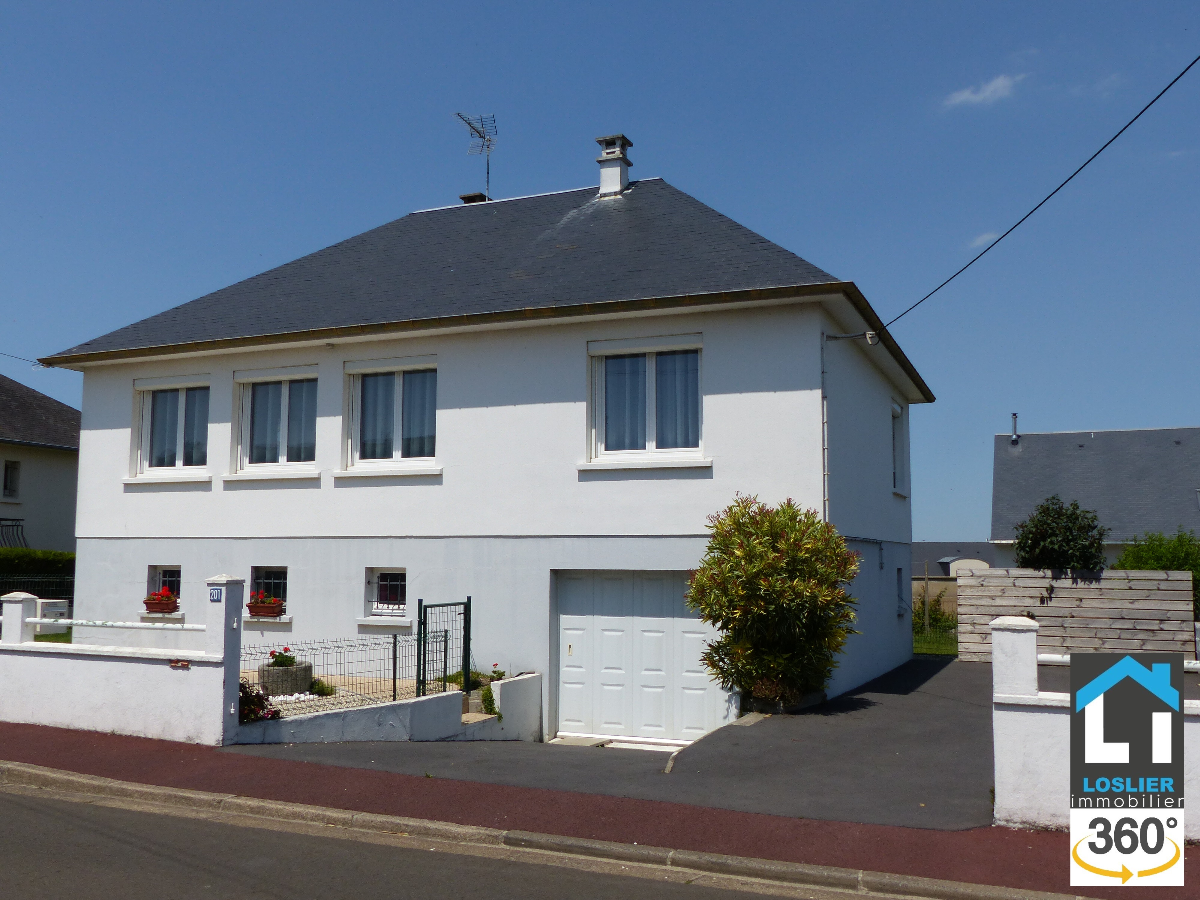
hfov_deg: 58.4
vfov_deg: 45.4
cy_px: 450
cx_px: 600
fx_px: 1075
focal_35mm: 31
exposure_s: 1/1600
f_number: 4.5
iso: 100
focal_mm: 5.5
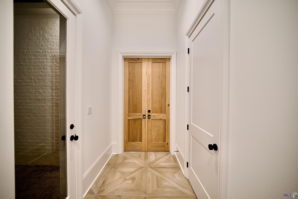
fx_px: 116
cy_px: 100
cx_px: 149
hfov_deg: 104.3
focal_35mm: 14
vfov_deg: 81.2
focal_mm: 14
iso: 250
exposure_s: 1/125
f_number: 2
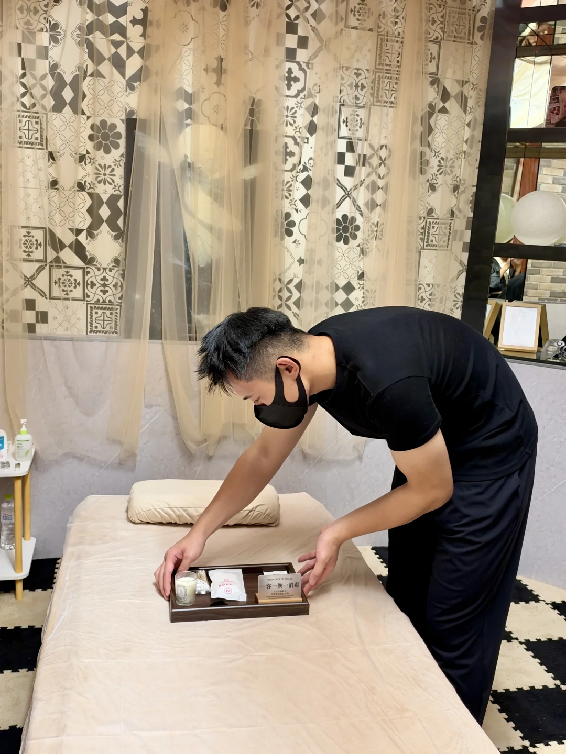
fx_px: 741
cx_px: 283
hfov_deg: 41.8
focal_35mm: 34
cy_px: 377
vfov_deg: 54.0
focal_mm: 6.93
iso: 500
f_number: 1.48
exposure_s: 1/50
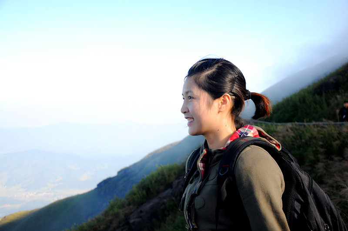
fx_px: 463
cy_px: 116
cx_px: 174
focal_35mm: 48
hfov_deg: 41.2
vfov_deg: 28.0
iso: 200
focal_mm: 32
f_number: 5
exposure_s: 1/640
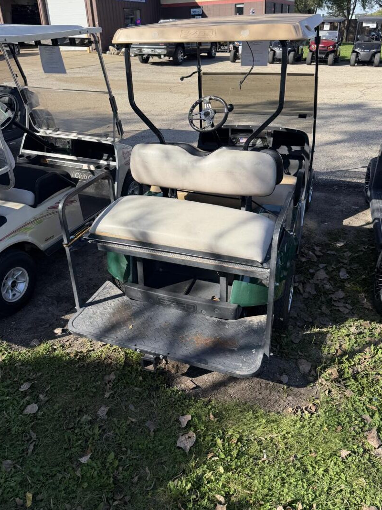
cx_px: 190
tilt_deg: -23.3
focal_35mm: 27
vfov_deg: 65.1
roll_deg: +3.1
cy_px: 225
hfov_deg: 51.3
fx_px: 397
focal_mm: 6.76
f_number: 1.78
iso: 80
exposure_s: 1/2370
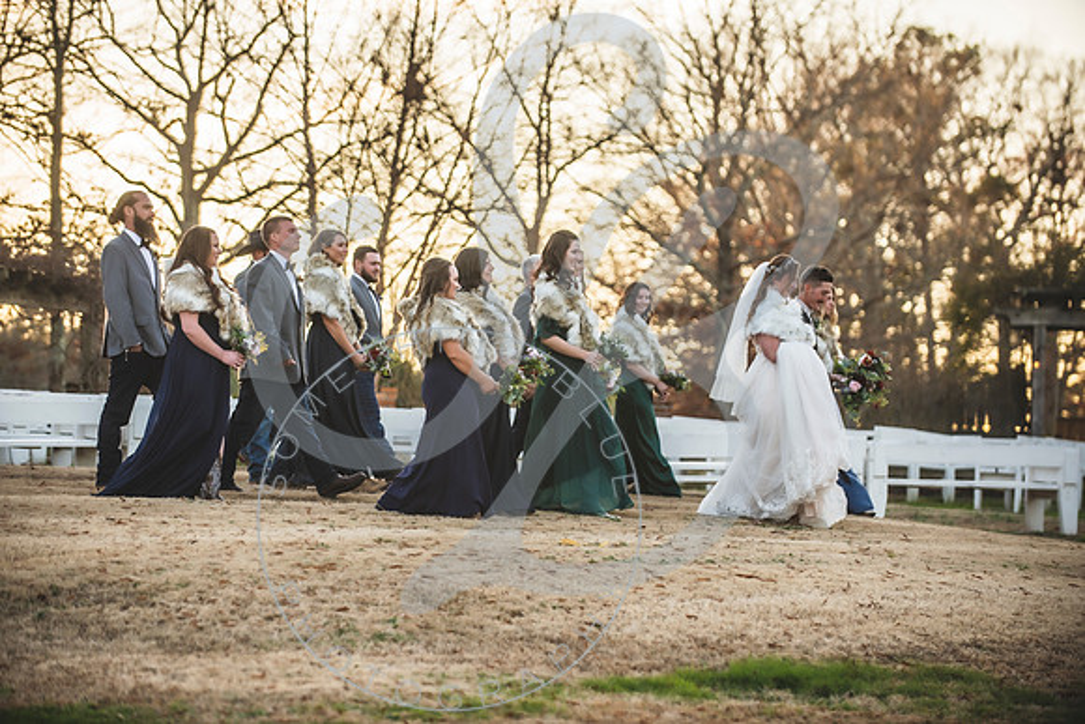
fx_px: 3919
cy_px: 362
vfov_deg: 10.6
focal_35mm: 130
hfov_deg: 15.8
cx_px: 542
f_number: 3.5
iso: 200
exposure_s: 1/400
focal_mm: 130
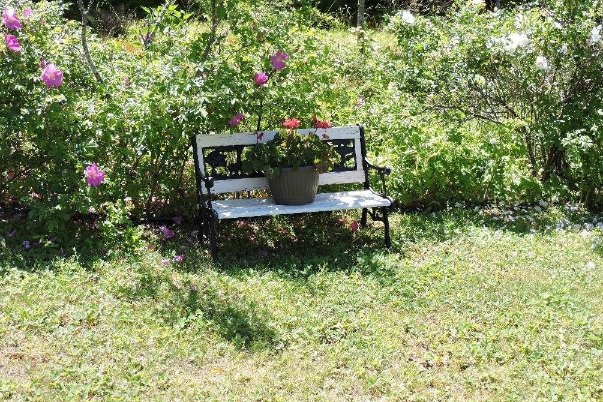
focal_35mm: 53
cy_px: 196
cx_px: 302
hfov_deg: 37.5
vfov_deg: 25.5
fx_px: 888
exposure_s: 1/250
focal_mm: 8.9
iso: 100
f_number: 3.6
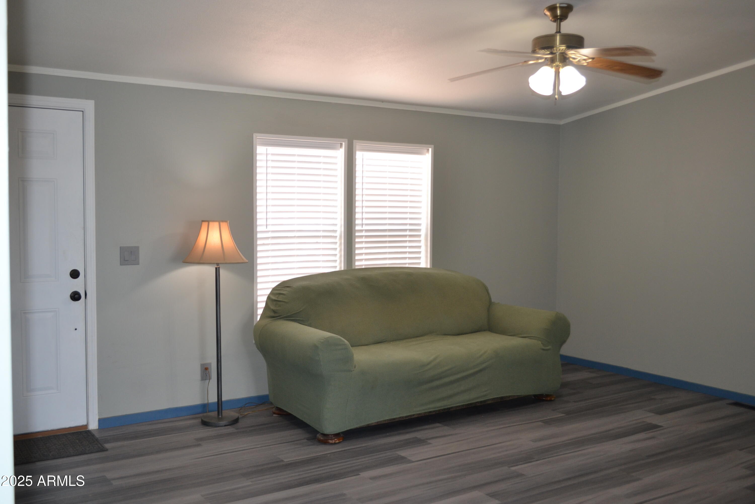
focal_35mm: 36
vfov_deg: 36.9
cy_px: 252
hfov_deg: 53.1
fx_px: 755
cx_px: 378
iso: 400
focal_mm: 24
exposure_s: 1/60
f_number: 4
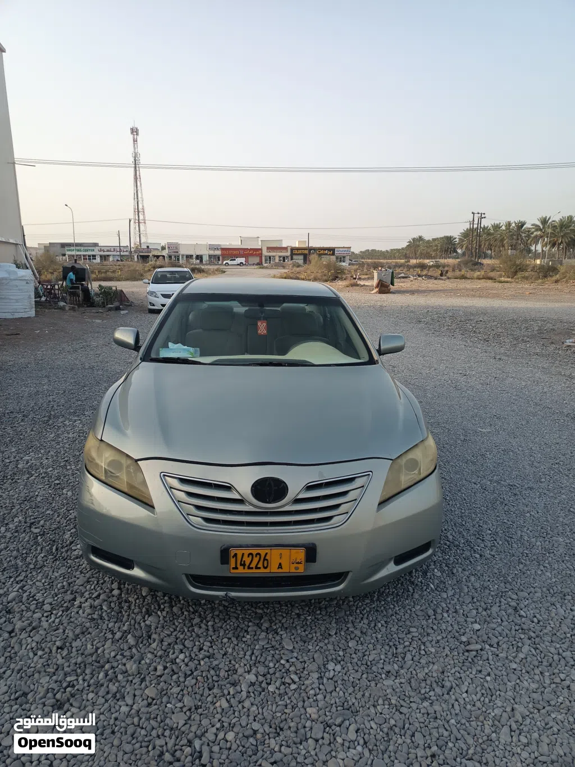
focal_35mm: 24
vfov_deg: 71.6
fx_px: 531
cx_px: 288
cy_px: 384
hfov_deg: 56.8
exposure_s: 1/154
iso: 50
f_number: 1.7
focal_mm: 5.27
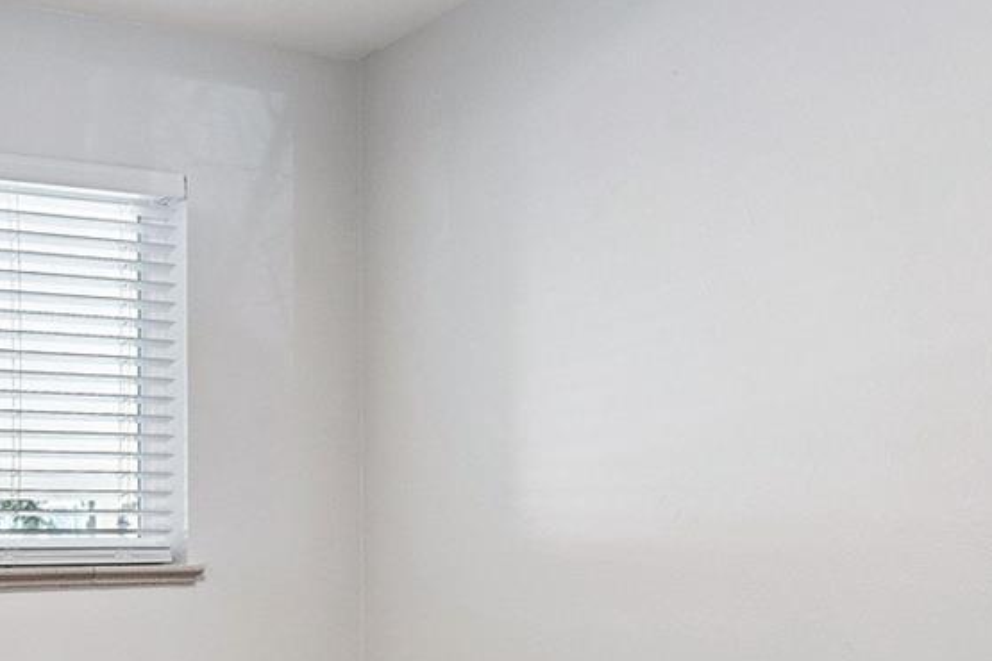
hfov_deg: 37.3
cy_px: 518
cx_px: 70
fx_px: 1350
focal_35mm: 49
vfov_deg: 27.0
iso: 400
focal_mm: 17
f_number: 10
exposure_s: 1/25
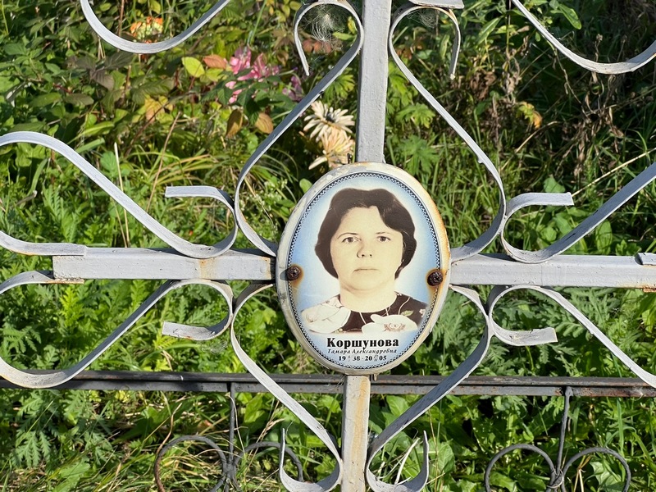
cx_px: 328
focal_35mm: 77
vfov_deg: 19.1
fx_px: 1459
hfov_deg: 25.3
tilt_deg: -22.1
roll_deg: -0.3
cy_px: 246
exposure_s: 1/911
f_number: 2.8
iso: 32
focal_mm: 9
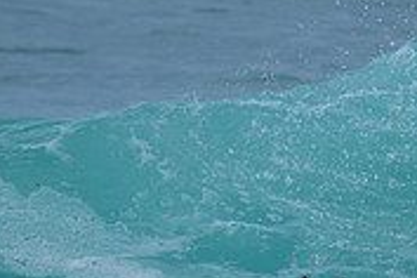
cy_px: 348
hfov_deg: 0.6
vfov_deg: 0.4
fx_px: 39832
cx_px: 331
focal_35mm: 3439
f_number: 6.3
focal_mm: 800
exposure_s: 1/2000
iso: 180
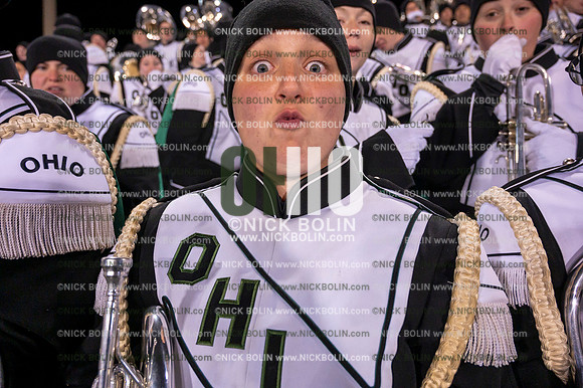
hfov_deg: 73.8
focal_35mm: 24
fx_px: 388
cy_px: 194
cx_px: 292
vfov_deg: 53.1
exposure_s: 1/640
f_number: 4.5
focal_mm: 24
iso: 5000
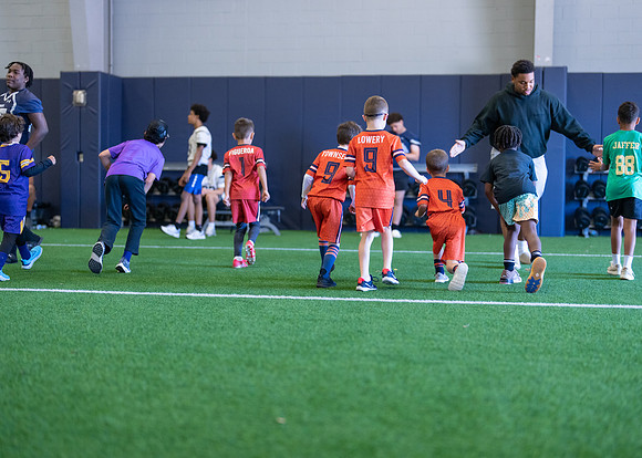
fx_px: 994
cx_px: 343
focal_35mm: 55
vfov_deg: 26.0
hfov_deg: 35.8
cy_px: 228
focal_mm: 50
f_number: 1.2
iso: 1600
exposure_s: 1/1000
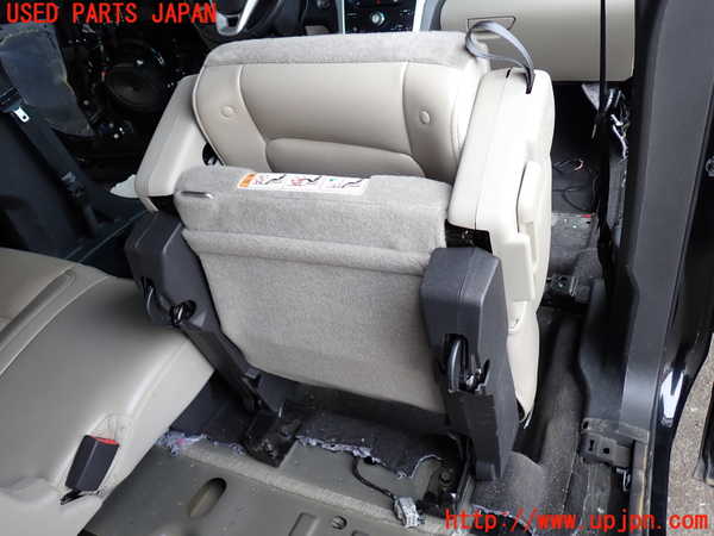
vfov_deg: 49.7
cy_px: 268
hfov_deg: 63.4
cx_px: 357
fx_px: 578
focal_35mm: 28
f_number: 2.2
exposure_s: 1/80
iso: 100
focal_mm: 5.05
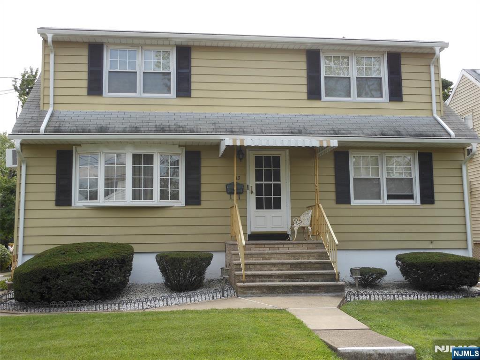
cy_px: 180
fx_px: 541
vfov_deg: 36.8
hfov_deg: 47.9
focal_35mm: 39
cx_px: 240
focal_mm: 6.9
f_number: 4.3
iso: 80
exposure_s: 1/200
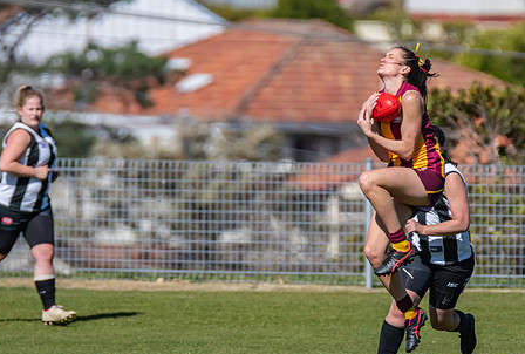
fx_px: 19768
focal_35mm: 1351
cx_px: 244
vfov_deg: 1.0
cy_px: 219
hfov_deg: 1.5
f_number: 8
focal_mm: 600
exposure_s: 1/5000
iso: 800
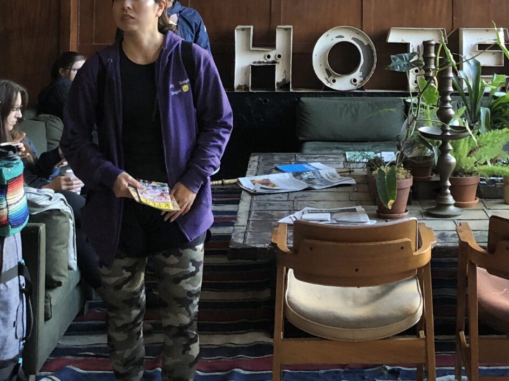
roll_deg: +0.5
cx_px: 393
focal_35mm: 76
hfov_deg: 25.3
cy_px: -100
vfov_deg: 18.2
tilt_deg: +2.5
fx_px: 1117
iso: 40
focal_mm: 3.99
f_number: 1.8
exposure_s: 1/15
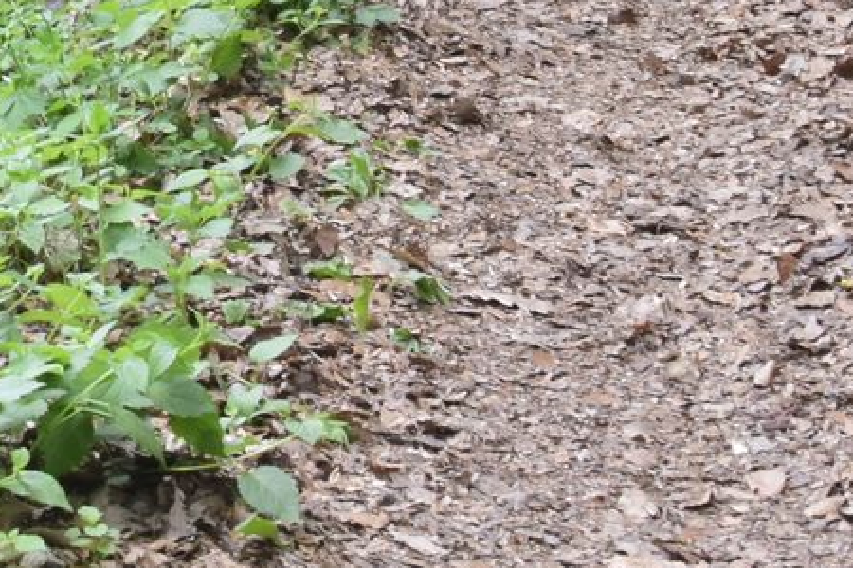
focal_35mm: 160
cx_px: -423
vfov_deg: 8.3
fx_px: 3791
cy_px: -355
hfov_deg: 12.2
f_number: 11
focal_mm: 24
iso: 400
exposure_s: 1/50
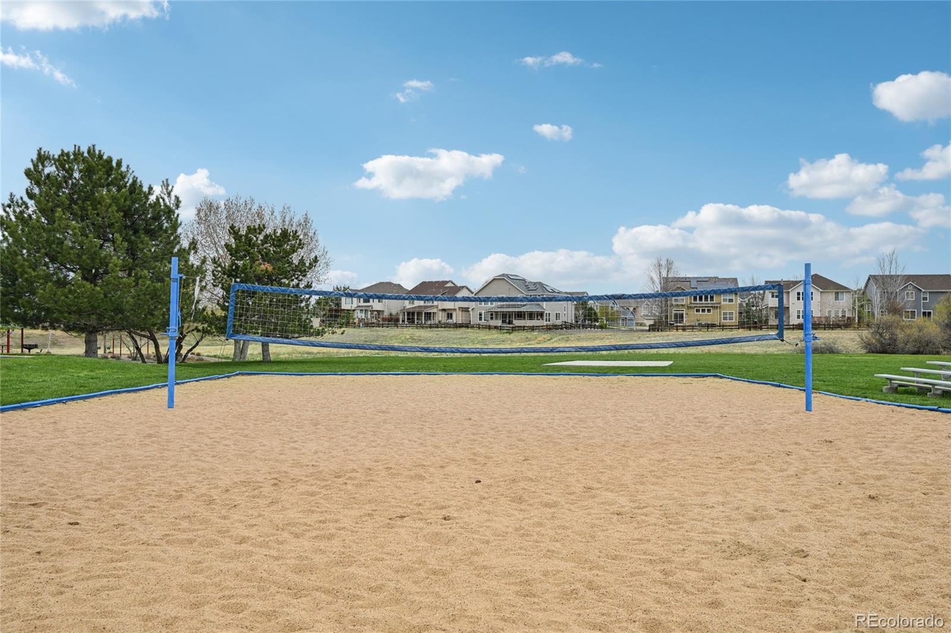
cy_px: 316
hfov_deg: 61.9
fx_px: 792
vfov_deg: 43.6
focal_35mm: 30
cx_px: 476
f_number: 11
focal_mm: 30
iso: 64
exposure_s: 1/60
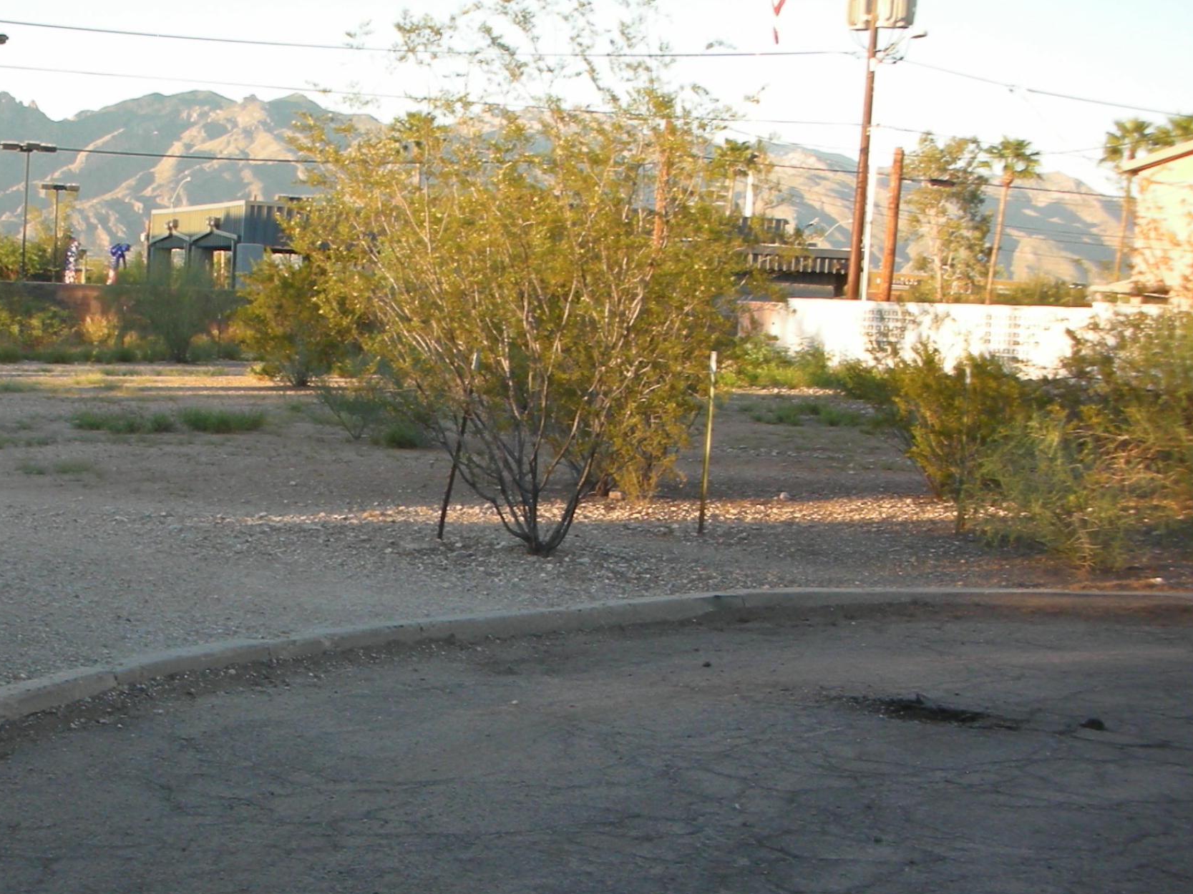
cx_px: 208
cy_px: 564
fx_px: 2171
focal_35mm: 63
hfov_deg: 29.9
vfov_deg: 23.2
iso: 50
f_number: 3
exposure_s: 1/91.1
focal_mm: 5.8
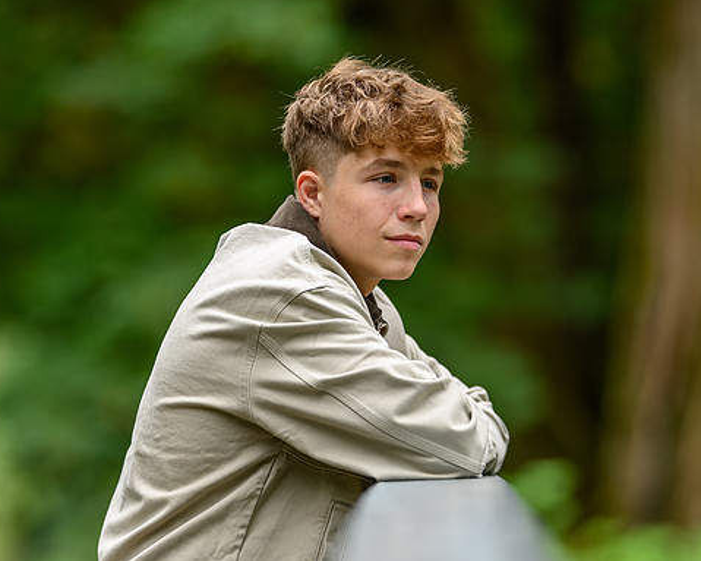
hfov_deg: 10.3
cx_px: 347
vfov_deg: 8.3
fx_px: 3879
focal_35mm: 187
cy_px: 278
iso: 160
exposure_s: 1/250
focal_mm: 135
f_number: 1.8
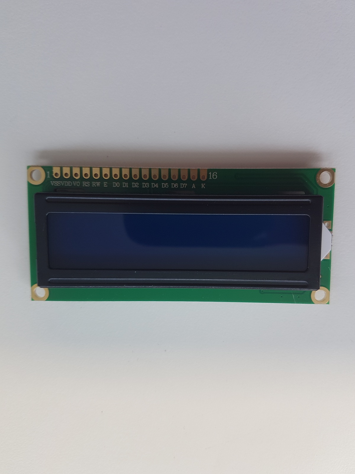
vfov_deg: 67.3
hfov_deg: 53.1
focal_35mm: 26
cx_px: 178
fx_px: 356
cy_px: 237
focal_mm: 4.2
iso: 40
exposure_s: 1/100
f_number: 1.7
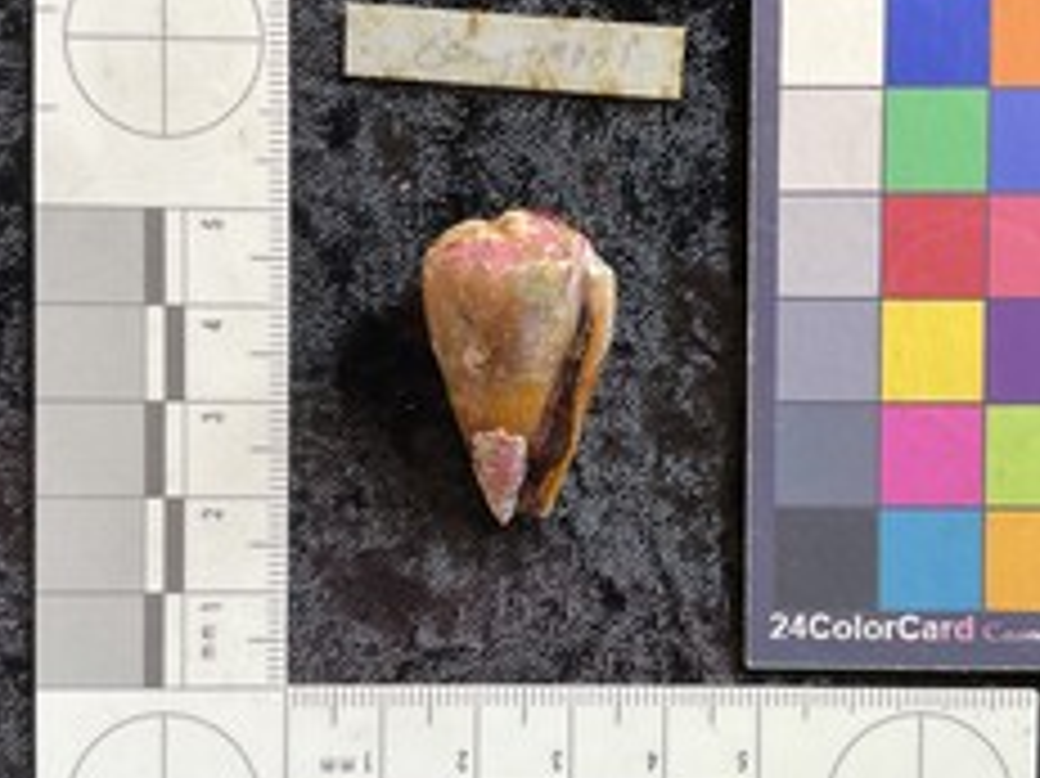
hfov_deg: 42.9
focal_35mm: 44
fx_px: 1321
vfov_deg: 32.8
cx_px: 572
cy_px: 402
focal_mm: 3
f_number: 1.8
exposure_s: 1/50
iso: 50
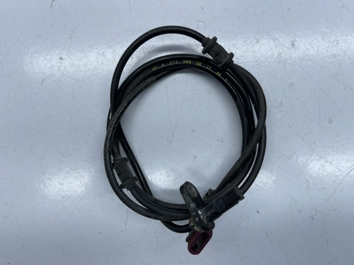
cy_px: 132
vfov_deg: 54.9
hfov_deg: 69.4
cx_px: 177
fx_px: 256
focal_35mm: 25
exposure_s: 1/543
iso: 32
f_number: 1.6
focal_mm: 5.1
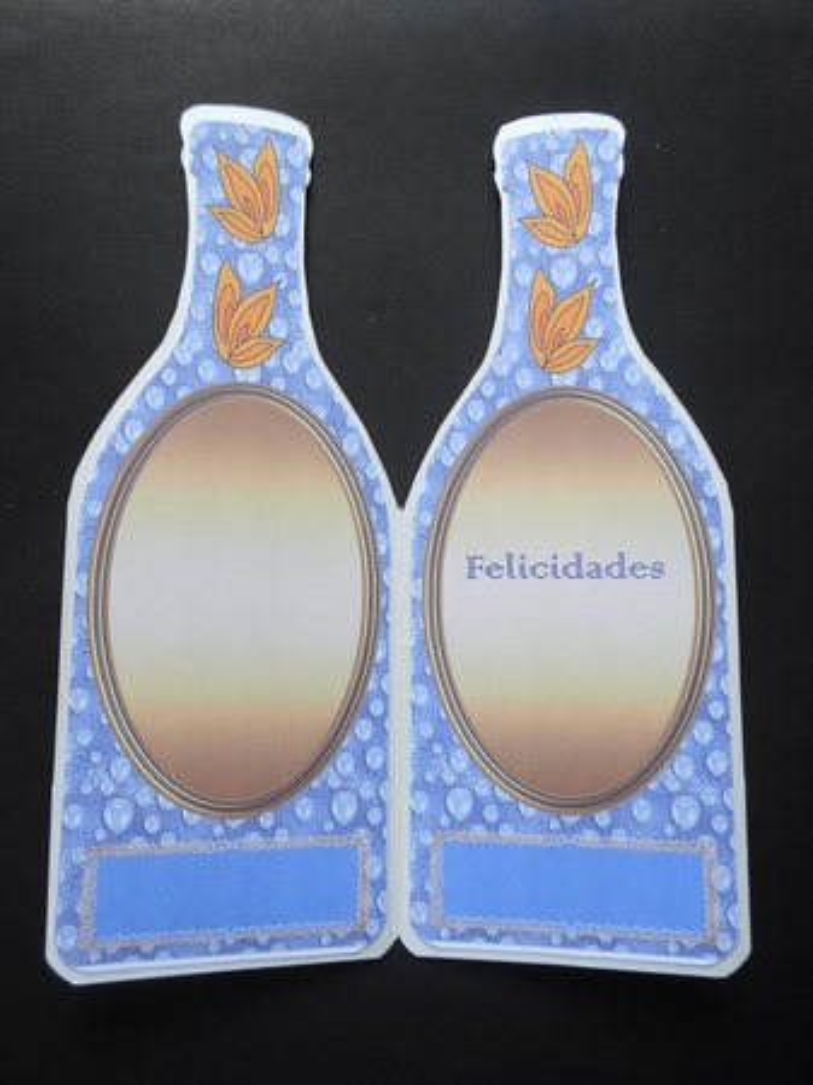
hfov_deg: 54.8
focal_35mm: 25
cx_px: 406
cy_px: 542
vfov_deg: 69.4
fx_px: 784
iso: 80
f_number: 3.2
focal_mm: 4.5
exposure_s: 1/80
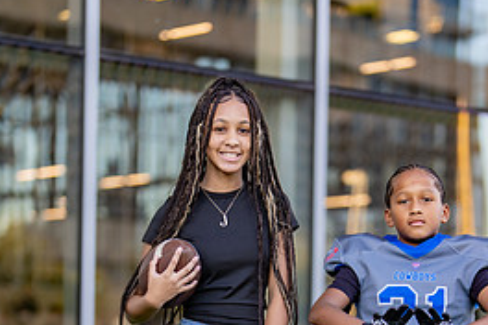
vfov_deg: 10.5
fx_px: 1735
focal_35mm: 128
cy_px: 396
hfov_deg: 16.0
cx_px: 346
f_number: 1.2
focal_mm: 50
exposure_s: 1/400
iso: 100
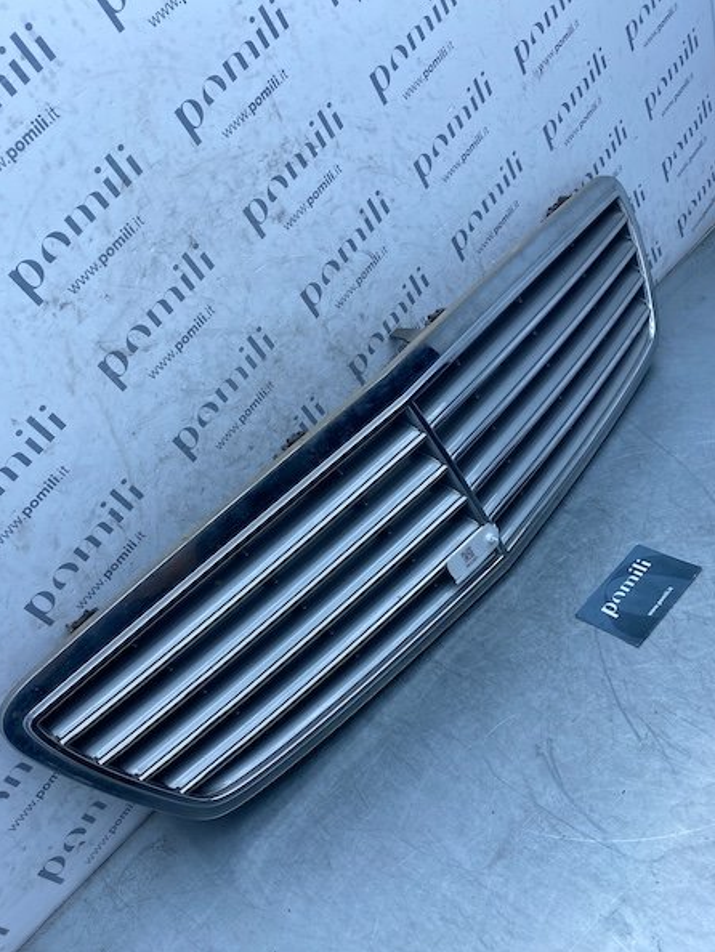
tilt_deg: -35.3
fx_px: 771
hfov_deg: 49.8
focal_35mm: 28
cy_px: 482
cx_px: 343
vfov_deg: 63.4
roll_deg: +27.2
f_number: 1.8
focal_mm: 4.25
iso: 32
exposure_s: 1/1034
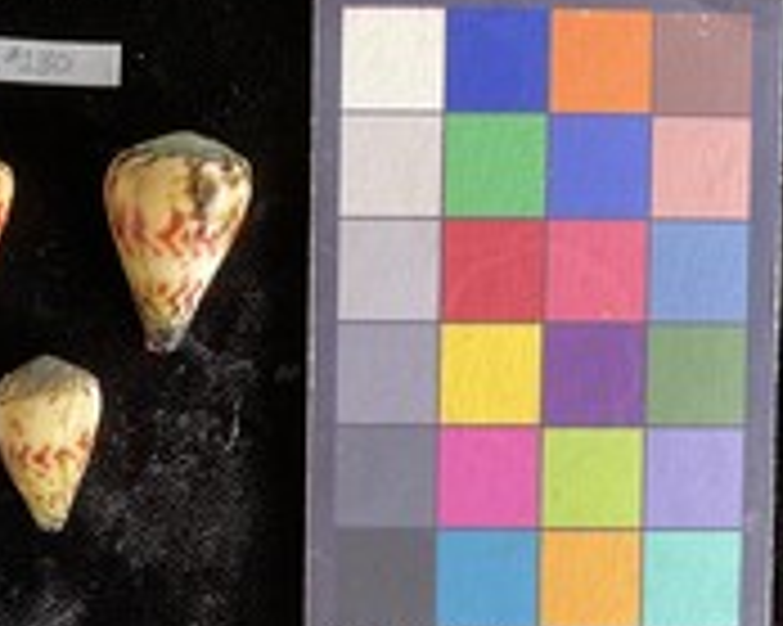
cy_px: 453
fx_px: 1320
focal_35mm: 57
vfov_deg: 26.4
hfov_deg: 32.1
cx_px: 153
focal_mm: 3
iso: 50
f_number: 1.8
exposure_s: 1/60
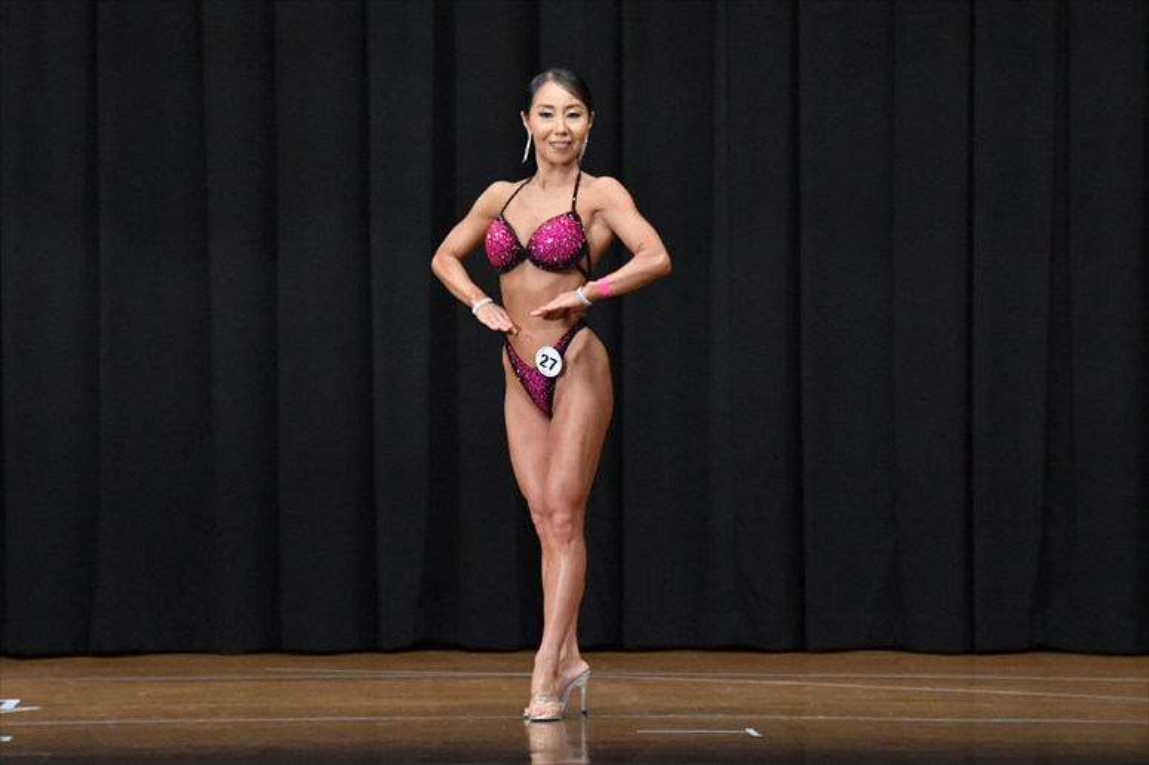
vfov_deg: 5.7
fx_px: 7656
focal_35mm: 240
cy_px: 382
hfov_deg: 8.6
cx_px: 574
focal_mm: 160
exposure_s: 1/400
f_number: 5.6
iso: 8000
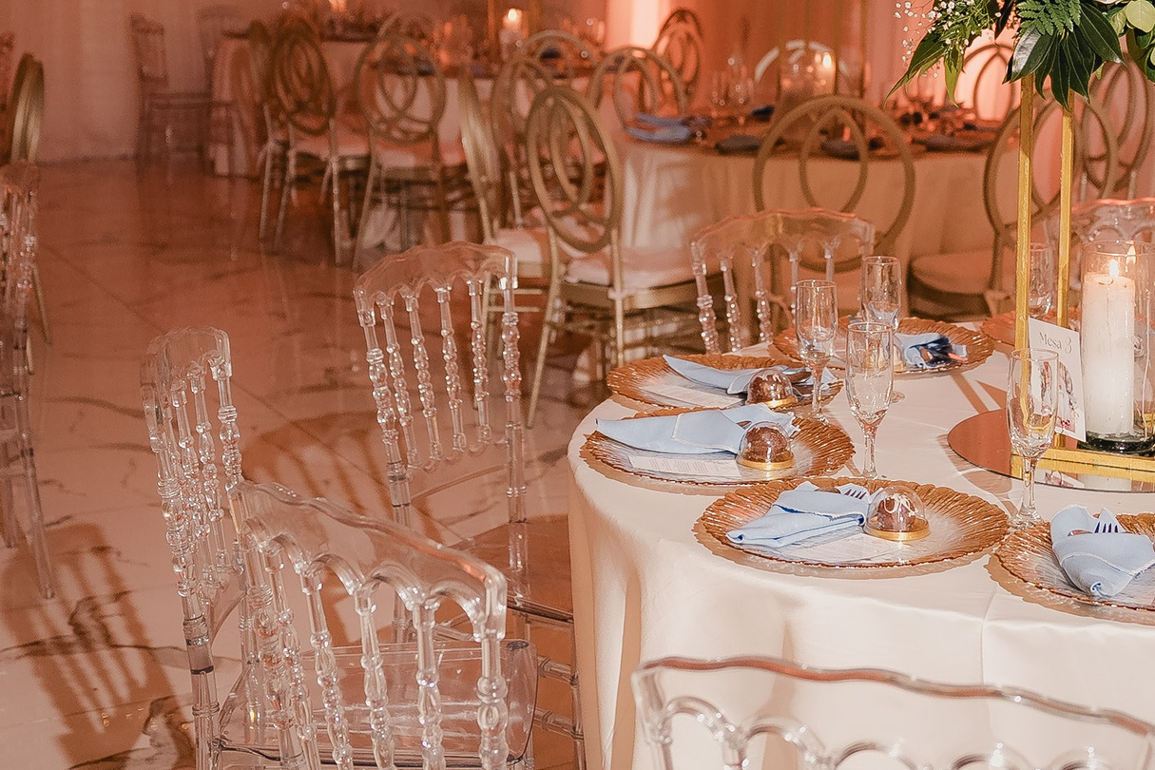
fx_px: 1893
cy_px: 63
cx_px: 614
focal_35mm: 59
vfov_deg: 22.4
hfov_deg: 33.9
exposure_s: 1/250
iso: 500
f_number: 2.8
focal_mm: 28
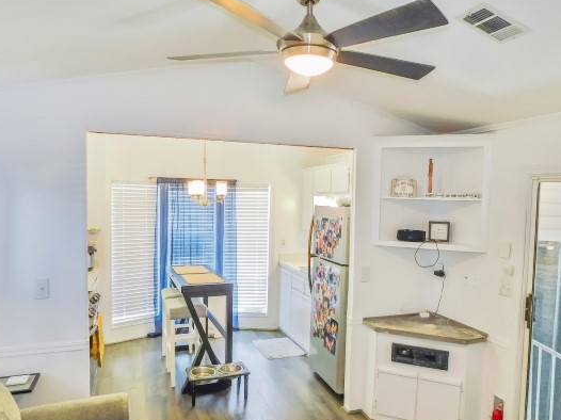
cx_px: 310
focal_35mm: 28
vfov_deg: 49.7
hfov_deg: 63.3
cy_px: 223
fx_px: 454
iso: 140
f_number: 3
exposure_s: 1/30
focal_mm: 4
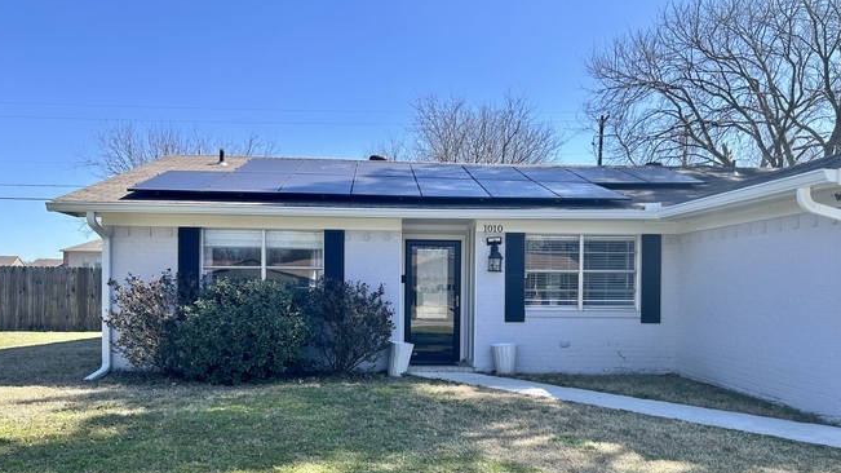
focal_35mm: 29
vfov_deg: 39.9
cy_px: 297
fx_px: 647
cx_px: 414
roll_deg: -0.5
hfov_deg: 66.1
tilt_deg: -1.7
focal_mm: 5.7
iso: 50
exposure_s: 1/2008
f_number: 1.5
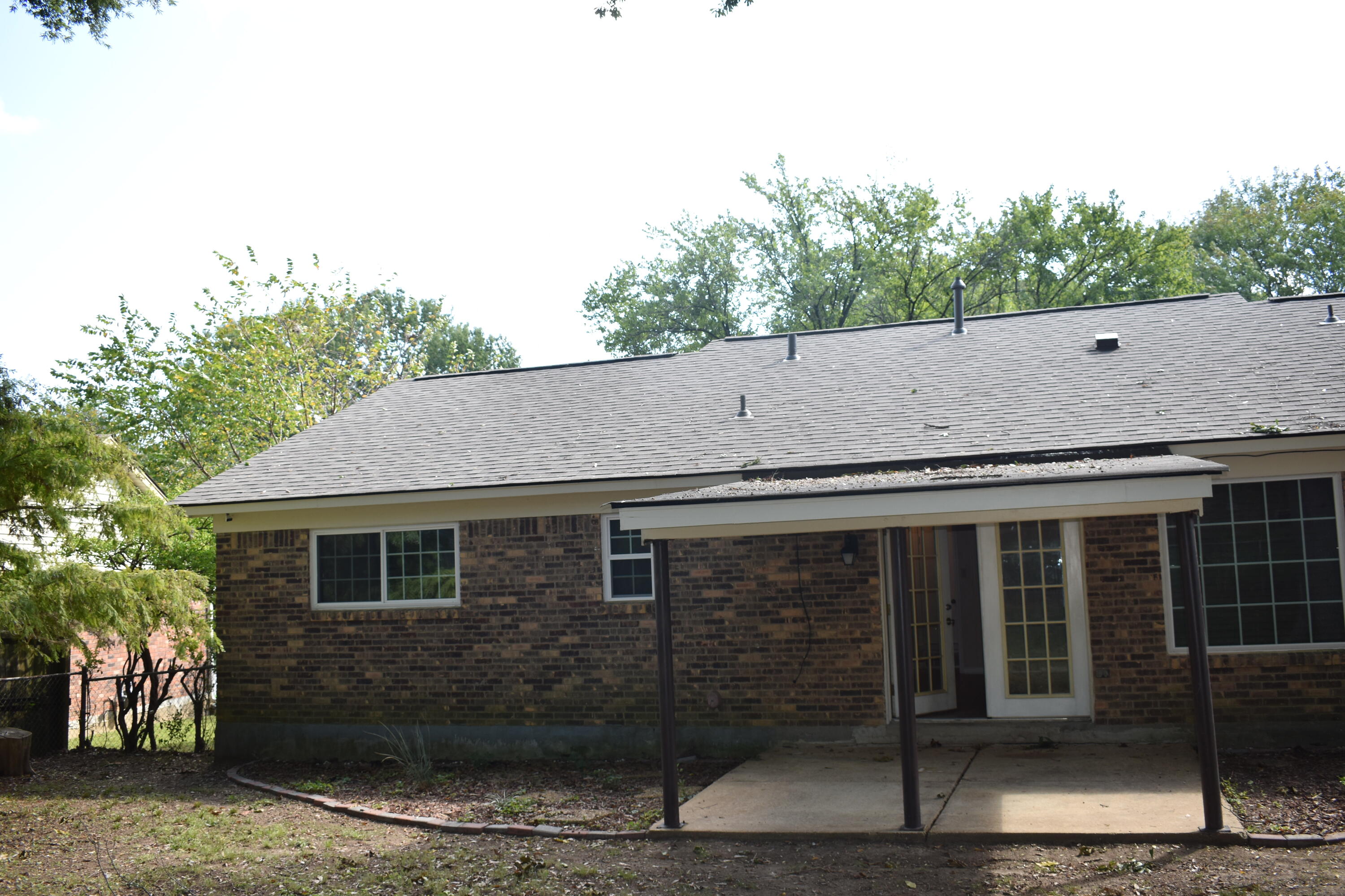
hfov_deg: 57.2
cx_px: 672
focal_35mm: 33
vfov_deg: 40.0
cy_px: 448
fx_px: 1233
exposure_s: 1/200
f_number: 5
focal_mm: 22
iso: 180
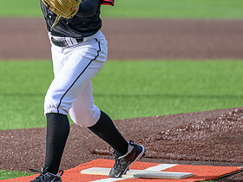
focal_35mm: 536
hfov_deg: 3.7
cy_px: 27
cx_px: 27
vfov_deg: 2.8
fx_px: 3763
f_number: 2.8
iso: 250
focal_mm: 190
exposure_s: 1/2000
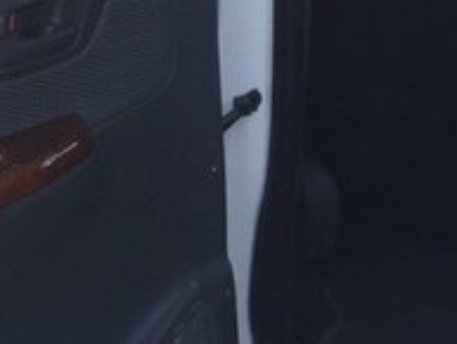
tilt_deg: -12.6
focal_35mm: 99
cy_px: -193
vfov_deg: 13.9
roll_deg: +0.5
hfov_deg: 19.8
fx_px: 1308
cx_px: 206
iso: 40
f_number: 2.2
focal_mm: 4.15
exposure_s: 1/100
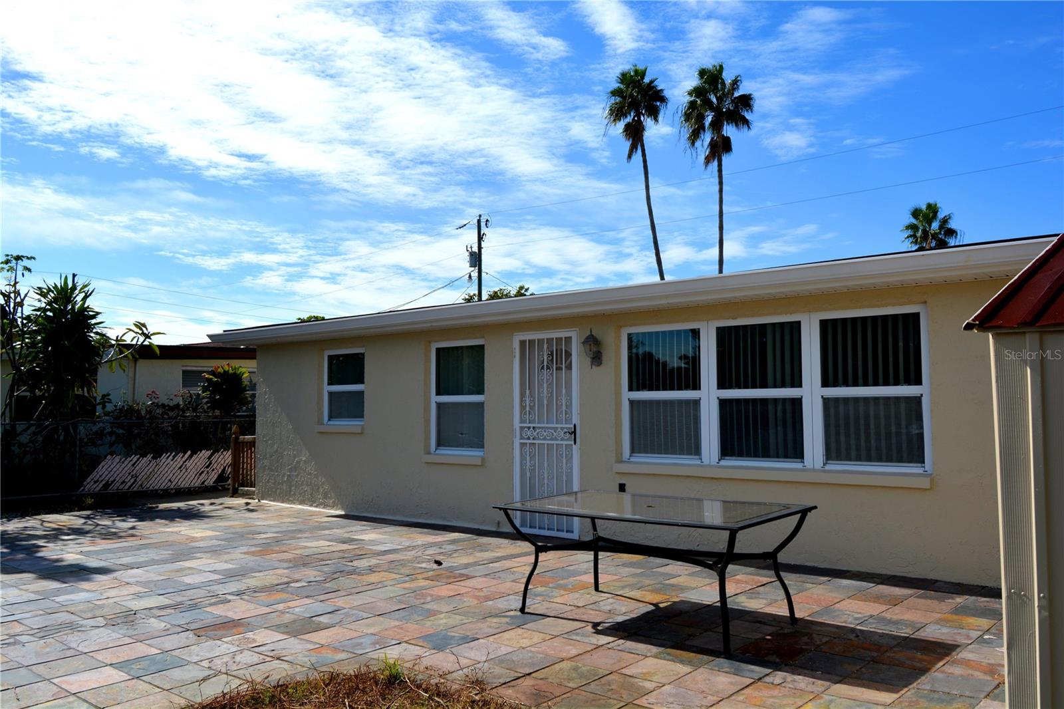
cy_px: 354
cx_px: 532
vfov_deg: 43.6
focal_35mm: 30
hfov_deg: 61.9
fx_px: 886
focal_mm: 20
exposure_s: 1/320
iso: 100
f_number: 9
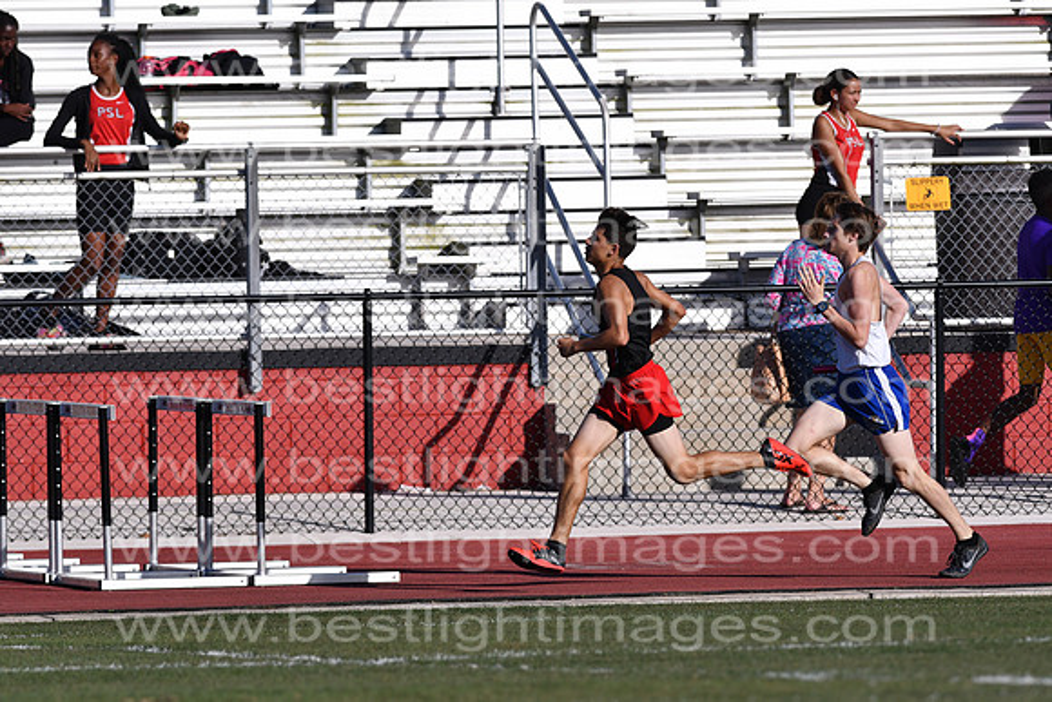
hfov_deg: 4.6
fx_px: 13152
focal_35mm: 450
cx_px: 526
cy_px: 351
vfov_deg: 3.1
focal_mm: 300
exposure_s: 1/4000
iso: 320
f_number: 5.6
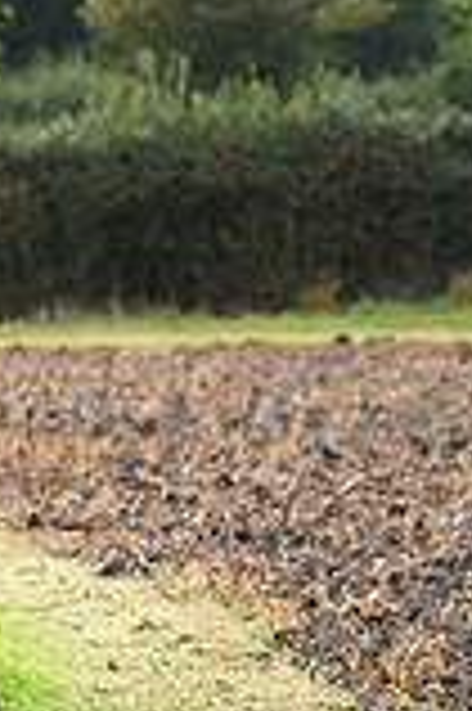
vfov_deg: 4.0
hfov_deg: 2.6
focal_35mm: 515
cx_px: -782
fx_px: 10150
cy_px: 176
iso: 450
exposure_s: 1/640
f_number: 5
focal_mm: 140
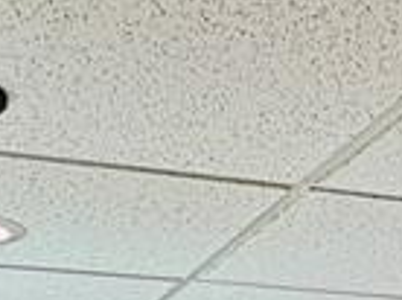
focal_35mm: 104
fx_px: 1206
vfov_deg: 10.8
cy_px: 833
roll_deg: +0.3
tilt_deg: -13.0
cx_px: 326
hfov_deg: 18.7
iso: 100
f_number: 2.2
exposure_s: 1/120
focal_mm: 2.22
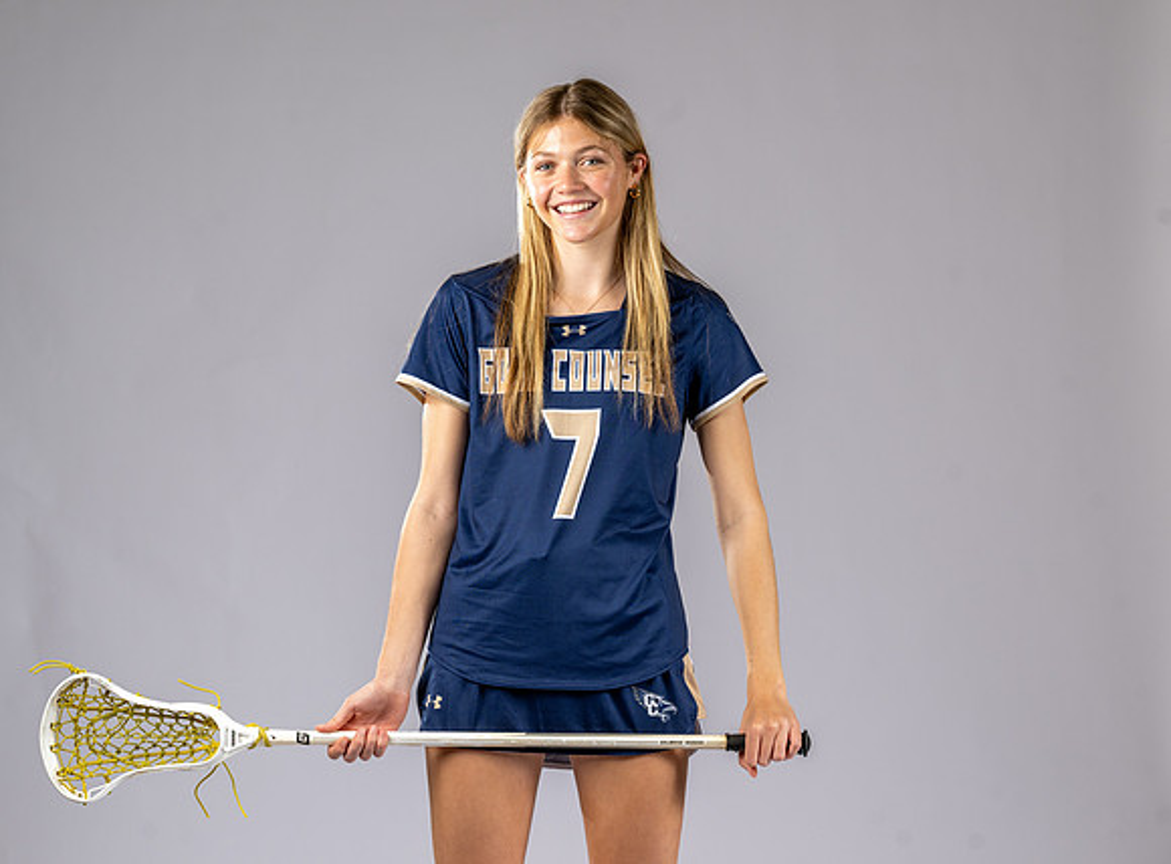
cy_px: 460
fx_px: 3852
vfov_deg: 12.8
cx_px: 630
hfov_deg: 17.3
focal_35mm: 115
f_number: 6.3
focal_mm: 99
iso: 250
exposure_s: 1/200
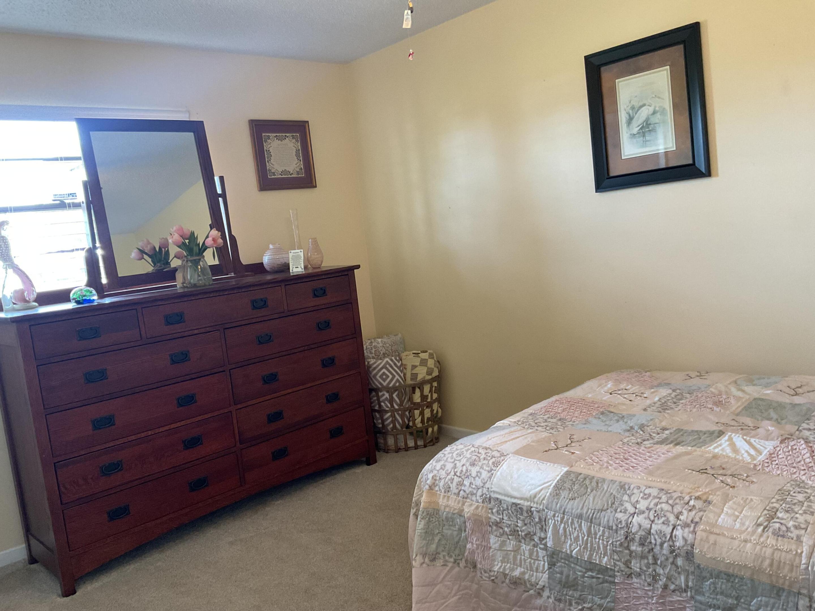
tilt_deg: -5.7
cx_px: 408
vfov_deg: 48.2
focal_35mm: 29
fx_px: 683
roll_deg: +6.6
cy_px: 306
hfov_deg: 61.7
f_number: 1.8
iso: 160
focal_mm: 3
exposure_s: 1/60
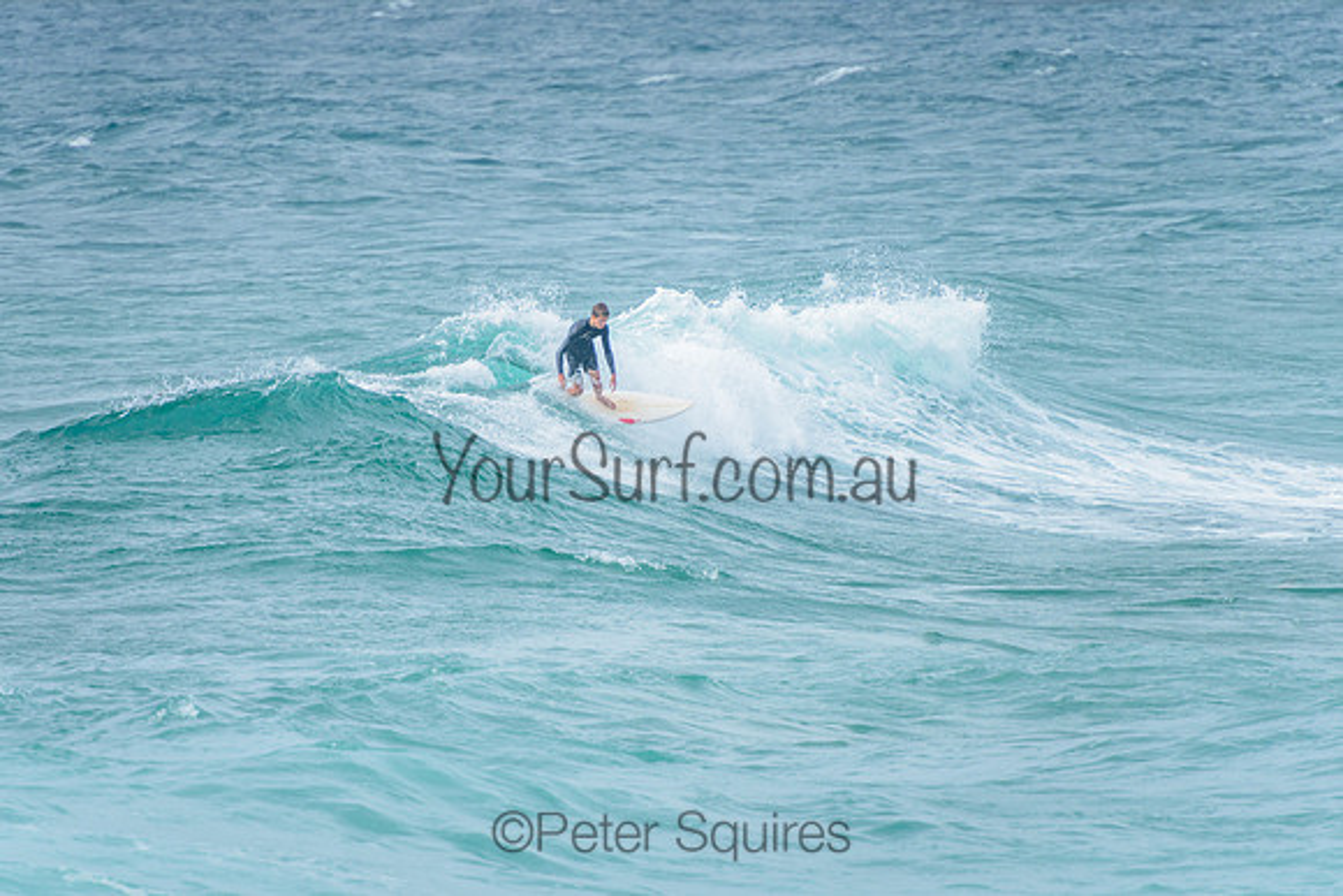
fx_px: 18308
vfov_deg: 2.8
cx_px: 575
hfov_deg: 4.2
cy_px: 426
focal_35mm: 491
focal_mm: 400
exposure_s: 1/2000
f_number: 5.6
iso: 250
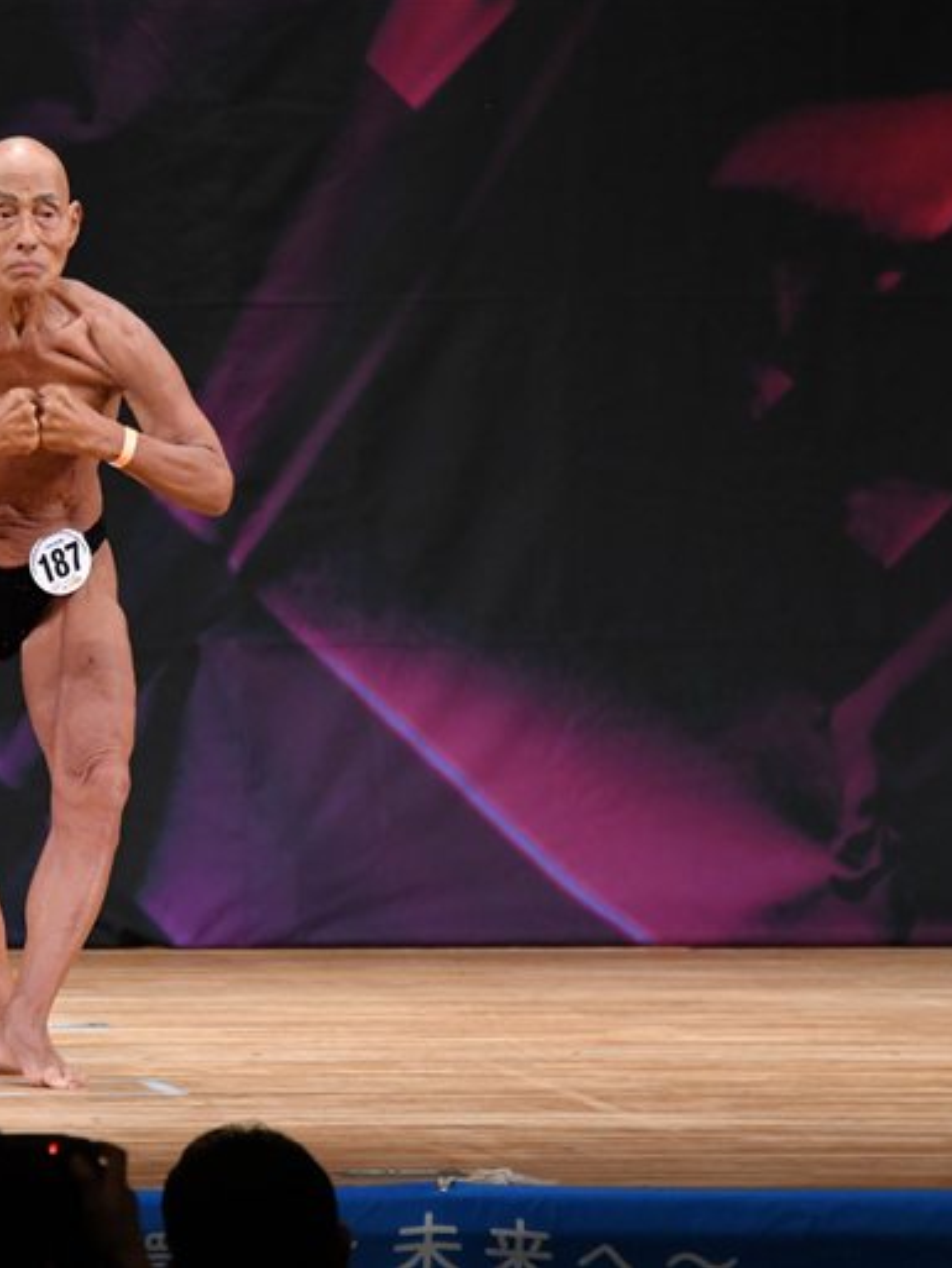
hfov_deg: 3.6
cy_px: 633
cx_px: 38
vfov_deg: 4.8
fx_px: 15175
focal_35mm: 414
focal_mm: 190
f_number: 5.6
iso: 2500
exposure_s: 1/400
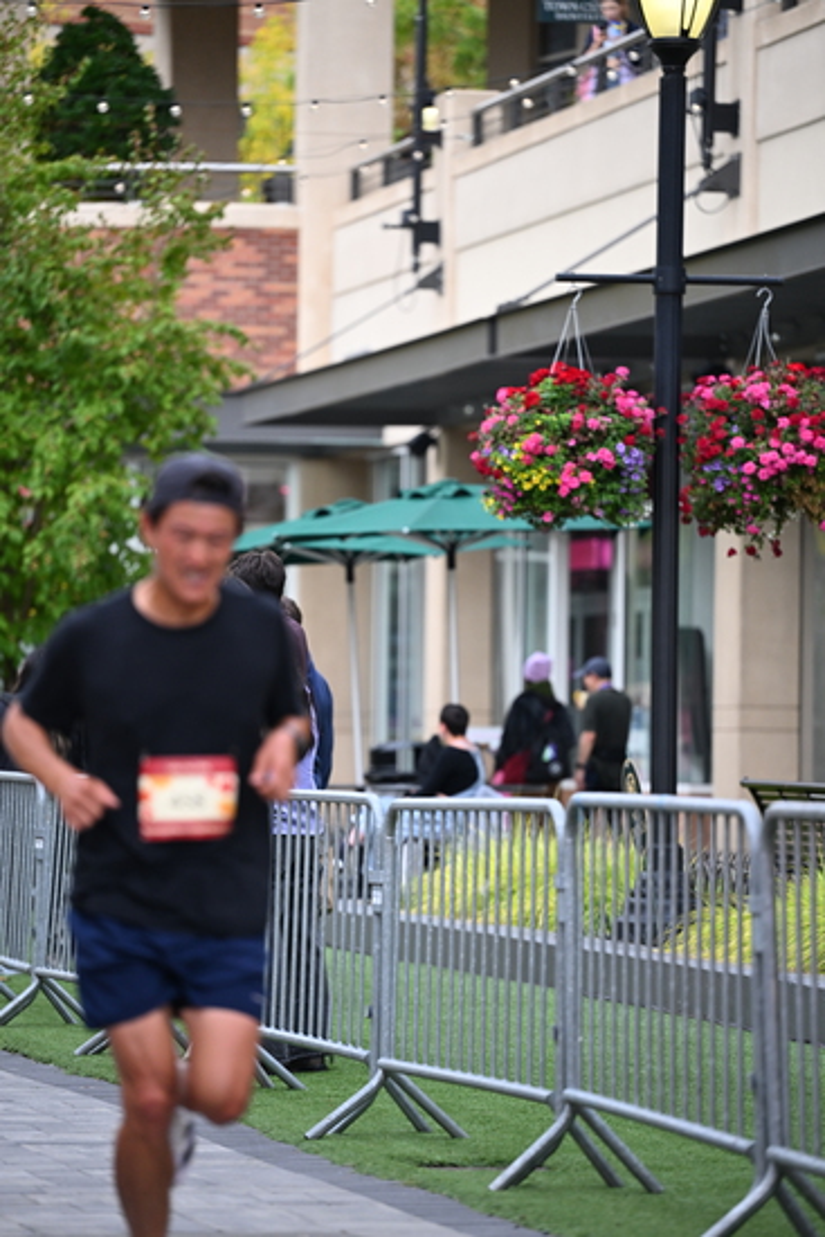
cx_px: 412
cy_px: 618
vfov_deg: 12.4
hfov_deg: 8.3
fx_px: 5668
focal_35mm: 165
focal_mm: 165
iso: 1000
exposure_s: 1/1600
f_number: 2.8
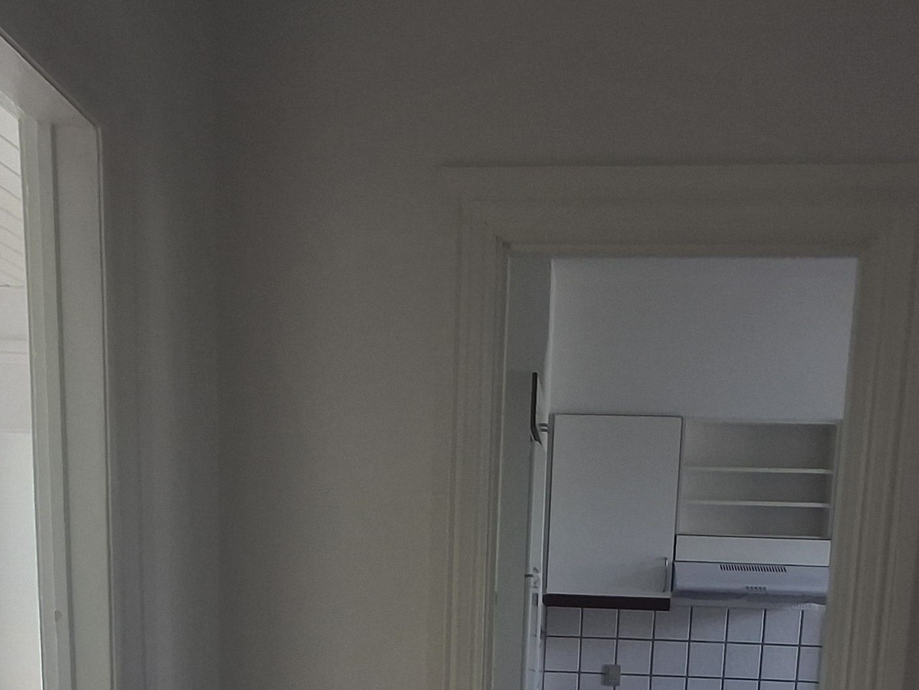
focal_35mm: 37
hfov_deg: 50.1
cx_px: 459
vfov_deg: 34.9
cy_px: 701
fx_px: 983
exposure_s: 1/126
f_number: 2.2
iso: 40
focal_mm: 1.64
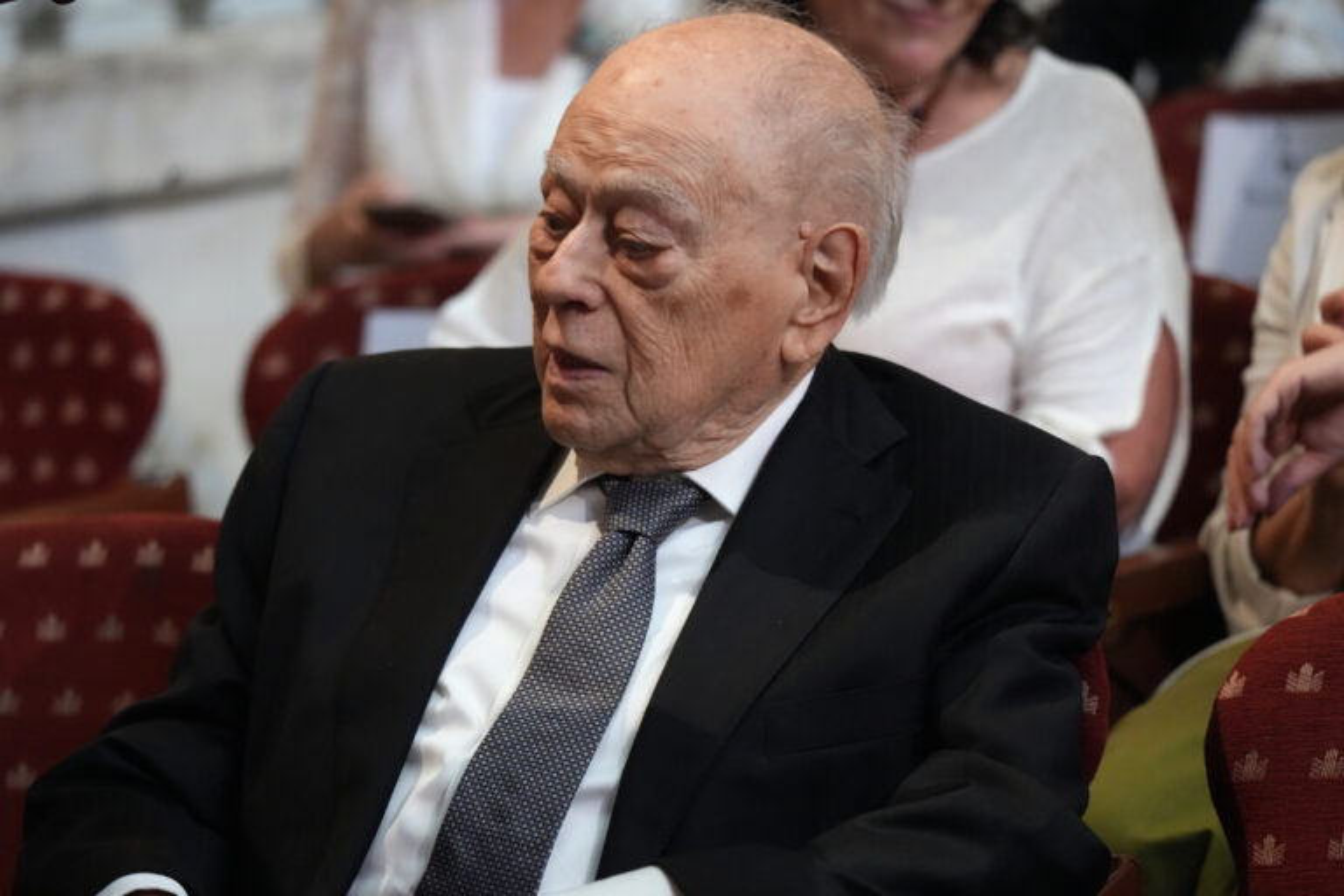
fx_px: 6197
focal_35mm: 166
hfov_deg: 12.4
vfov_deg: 8.3
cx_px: 672
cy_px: 448
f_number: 4
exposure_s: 1/200
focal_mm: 166
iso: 8000
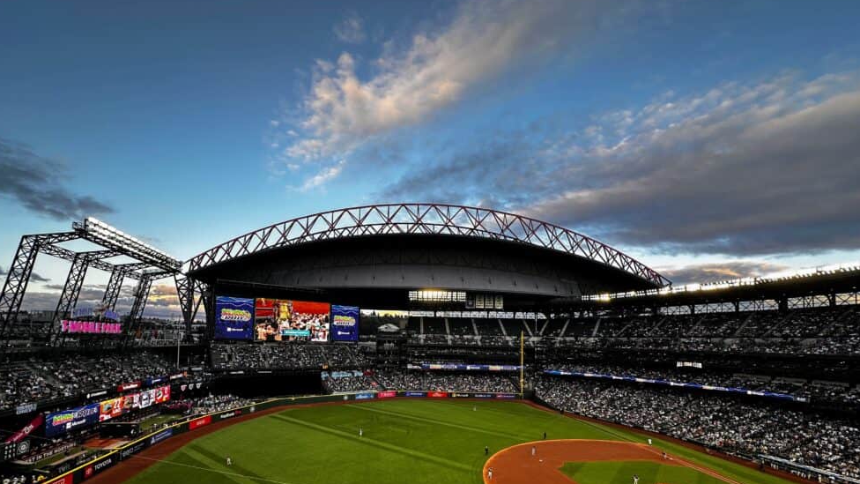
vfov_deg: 65.2
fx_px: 365
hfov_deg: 99.3
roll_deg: -1.6
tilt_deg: +2.0
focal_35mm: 16
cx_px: 412
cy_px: 326
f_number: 2.2
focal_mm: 2.22
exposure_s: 1/153
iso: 40
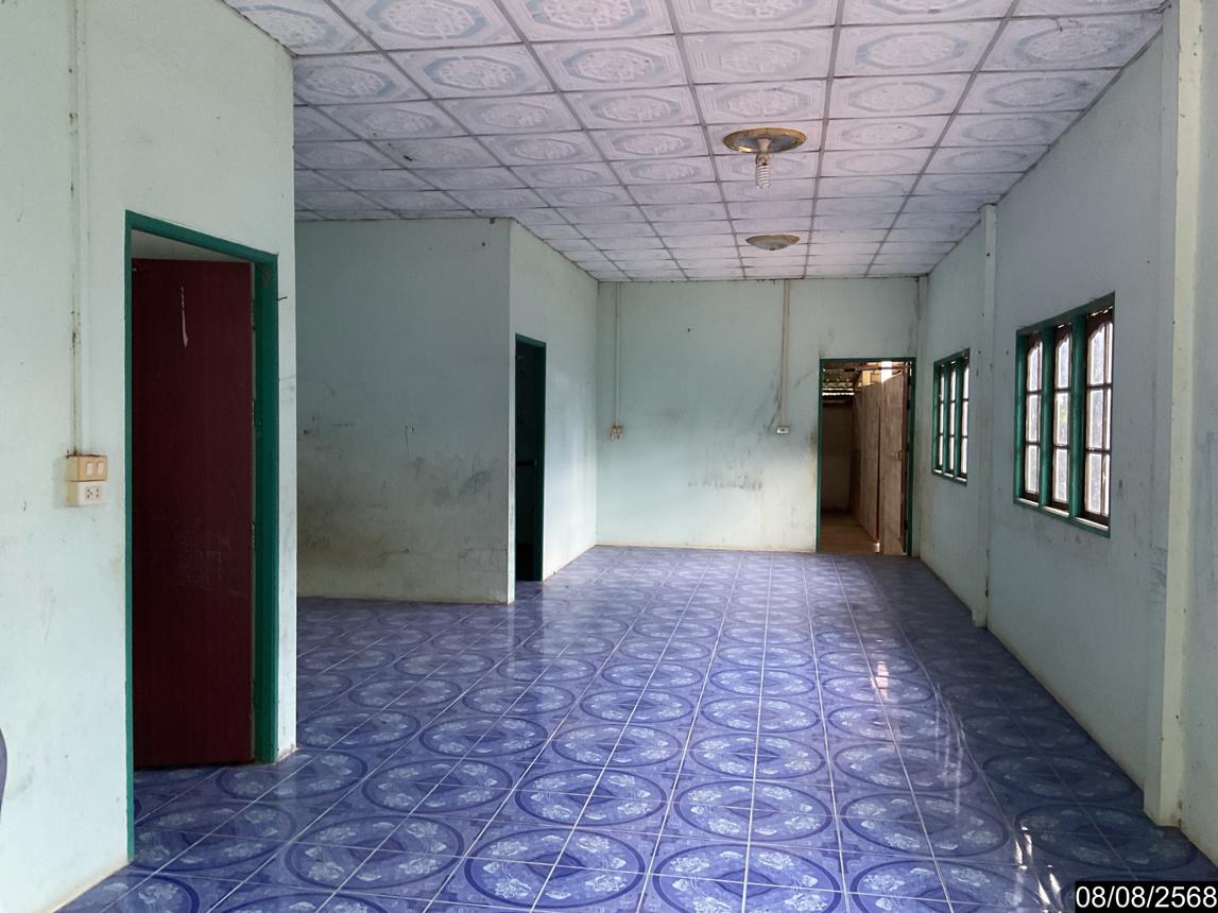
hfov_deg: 61.7
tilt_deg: -3.1
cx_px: 609
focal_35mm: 29
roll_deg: -0.5
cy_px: 456
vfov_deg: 48.2
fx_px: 1020
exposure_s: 1/40
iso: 200
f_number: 1.8
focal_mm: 3
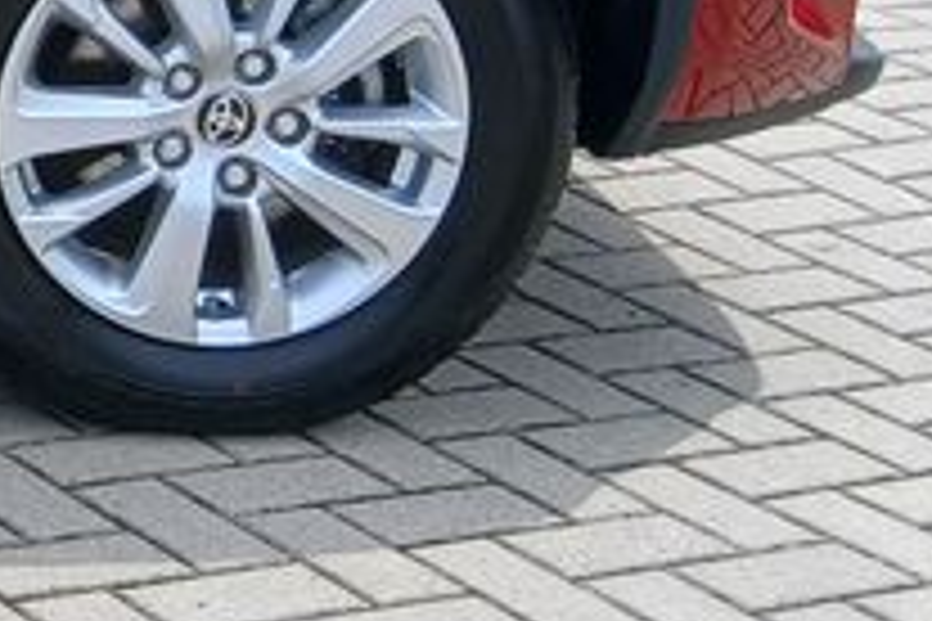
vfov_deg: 9.9
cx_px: -1027
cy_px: -315
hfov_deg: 13.0
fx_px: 3469
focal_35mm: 134
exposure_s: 1/407
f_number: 1.8
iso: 20
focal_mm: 3.98
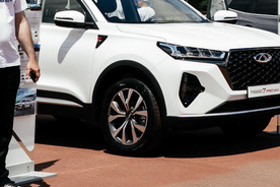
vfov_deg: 10.5
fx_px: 957
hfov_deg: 16.0
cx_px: 339
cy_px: -152
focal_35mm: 123
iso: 50
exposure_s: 1/500
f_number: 4
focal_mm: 28
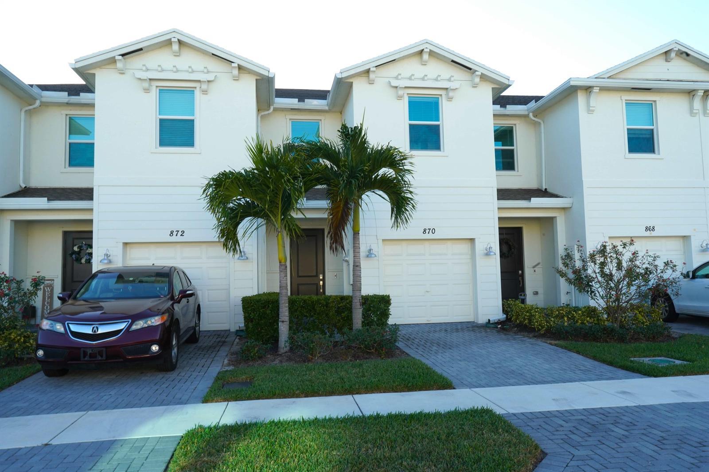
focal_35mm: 27
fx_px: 532
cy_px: 236
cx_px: 354
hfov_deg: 67.4
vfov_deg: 47.9
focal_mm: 27
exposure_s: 1/30
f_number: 22
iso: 250
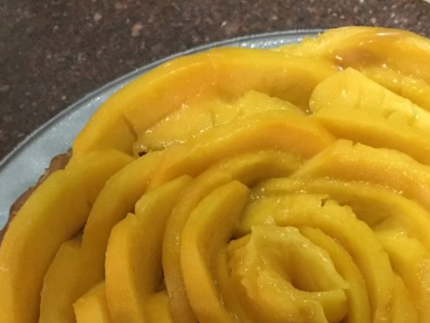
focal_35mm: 60
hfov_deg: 32.1
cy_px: 275
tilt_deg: -61.2
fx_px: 745
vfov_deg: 23.9
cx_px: 250
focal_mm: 4.15
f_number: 2.2
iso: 320
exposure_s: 1/17
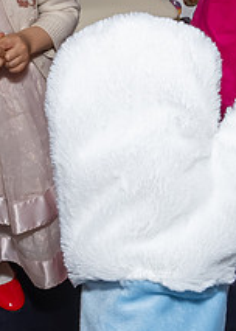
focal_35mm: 94
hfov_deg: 15.0
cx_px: -3
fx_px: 883
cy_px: -3
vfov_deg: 20.5
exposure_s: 1/250
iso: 500
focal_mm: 17
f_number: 8
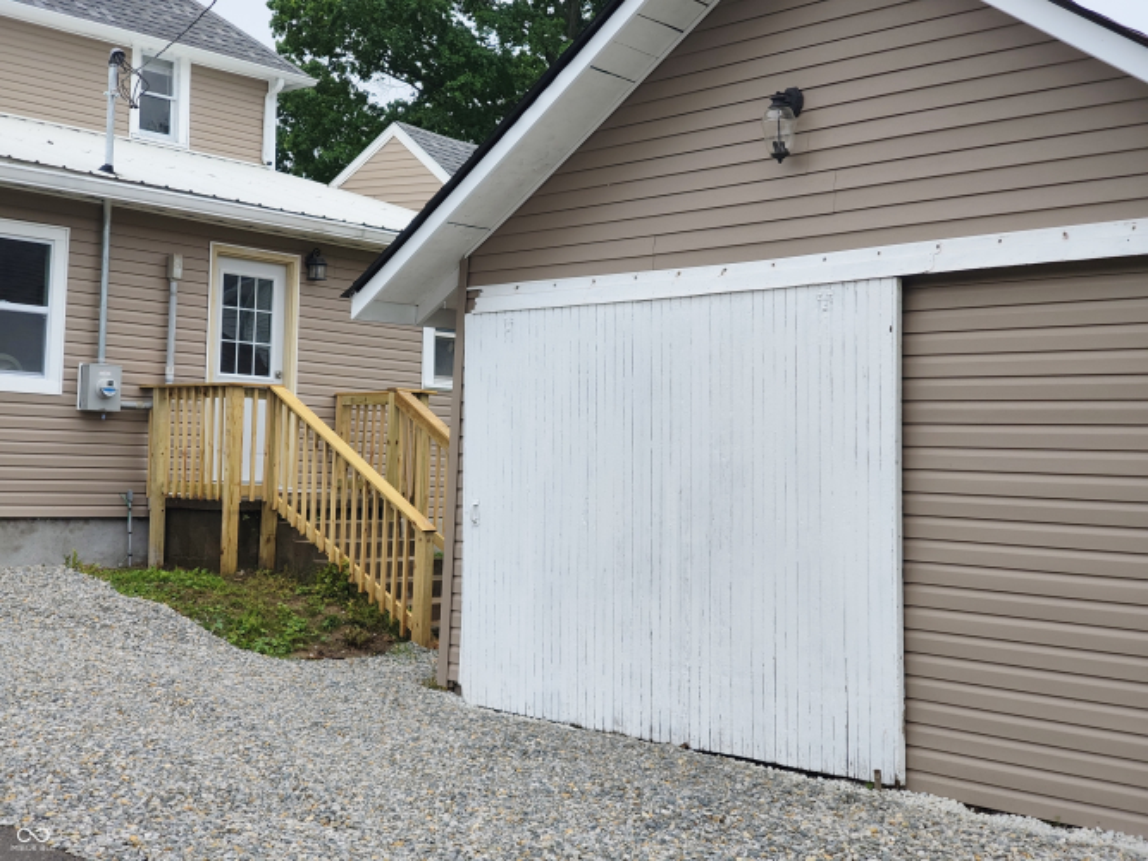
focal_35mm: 50
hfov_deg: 38.2
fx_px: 1658
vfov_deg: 29.1
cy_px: 430
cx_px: 574
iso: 205
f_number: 2
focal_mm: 7.1
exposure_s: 1/1295
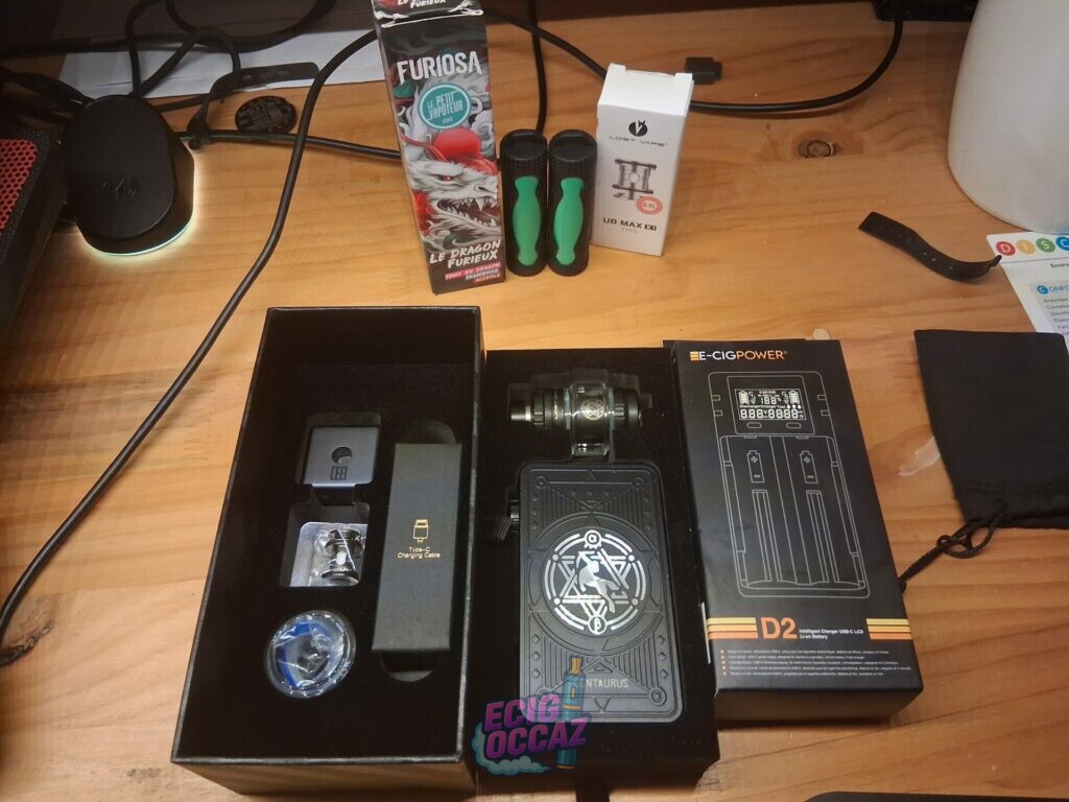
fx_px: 803
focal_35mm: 26
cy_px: 401
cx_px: 534
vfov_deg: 53.1
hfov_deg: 67.3
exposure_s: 1/33
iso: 640
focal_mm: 3.98
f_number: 1.8
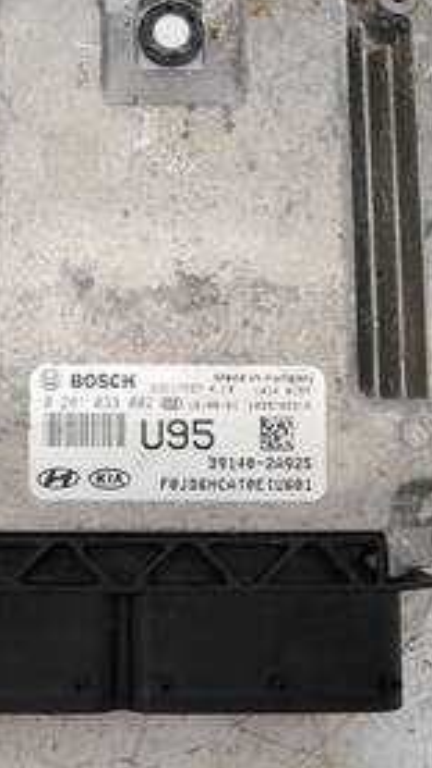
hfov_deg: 24.2
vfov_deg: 42.0
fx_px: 997
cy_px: 341
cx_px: 102
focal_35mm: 49
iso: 400
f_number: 3.5
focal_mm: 13
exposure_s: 1/60
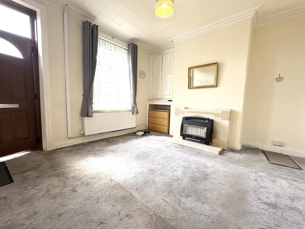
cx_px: 152
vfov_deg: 85.7
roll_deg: -1.3
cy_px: 114
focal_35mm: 14
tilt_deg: -4.2
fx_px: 123
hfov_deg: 102.1
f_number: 2.2
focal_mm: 2.22
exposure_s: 1/211
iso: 64
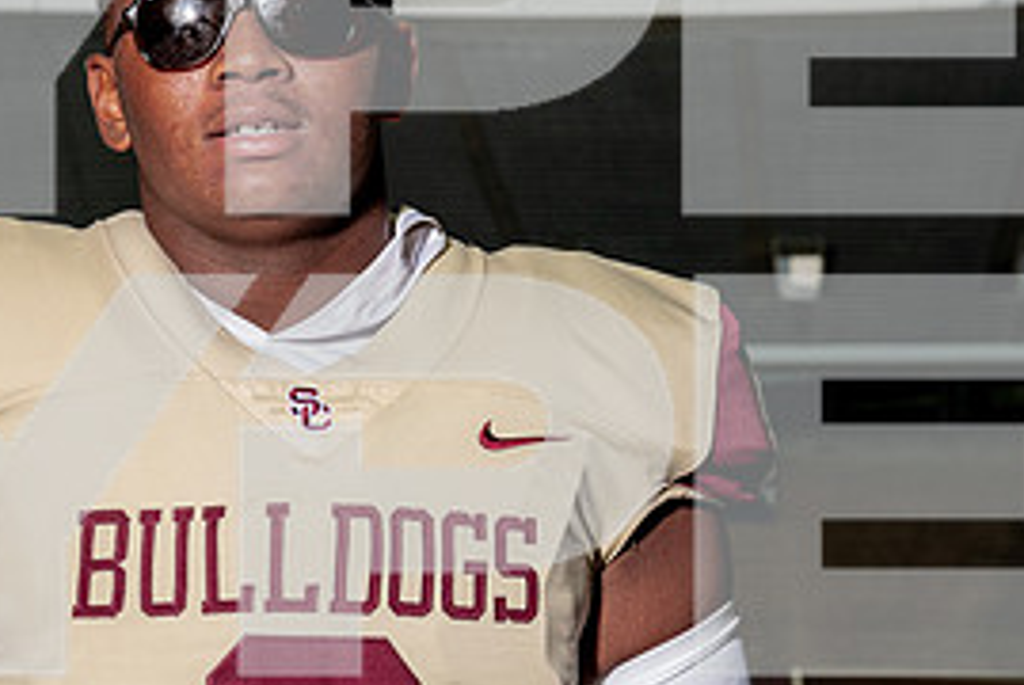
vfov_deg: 12.5
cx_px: 164
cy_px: 478
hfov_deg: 18.3
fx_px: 3132
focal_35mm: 110
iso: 640
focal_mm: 50
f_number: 6.3
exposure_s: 1/250
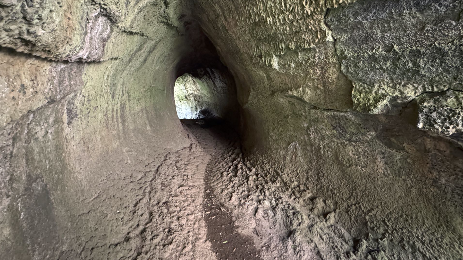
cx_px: 238
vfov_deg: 65.8
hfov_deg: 99.3
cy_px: 94
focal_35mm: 16
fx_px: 196
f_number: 2.2
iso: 1600
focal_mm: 2.22
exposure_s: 1/30
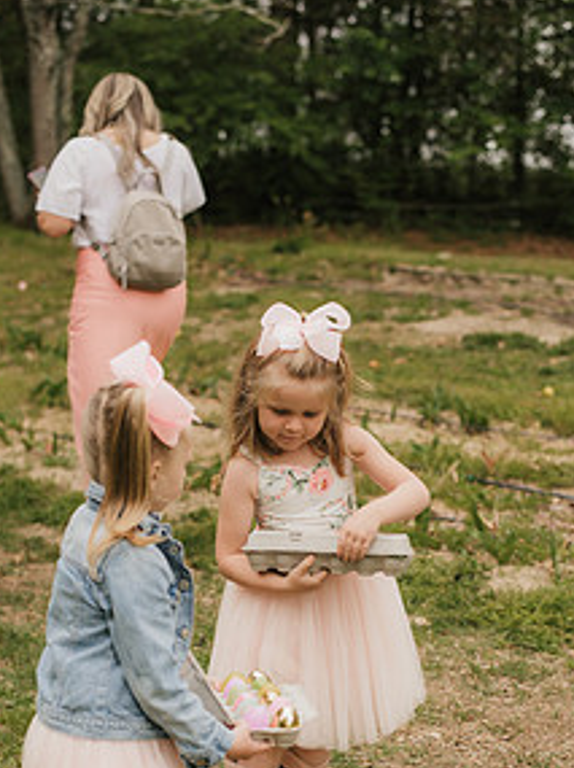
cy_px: 585
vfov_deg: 25.4
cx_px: 321
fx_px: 1684
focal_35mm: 76
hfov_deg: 19.3
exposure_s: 1/200
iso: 100
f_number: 2.8
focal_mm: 50
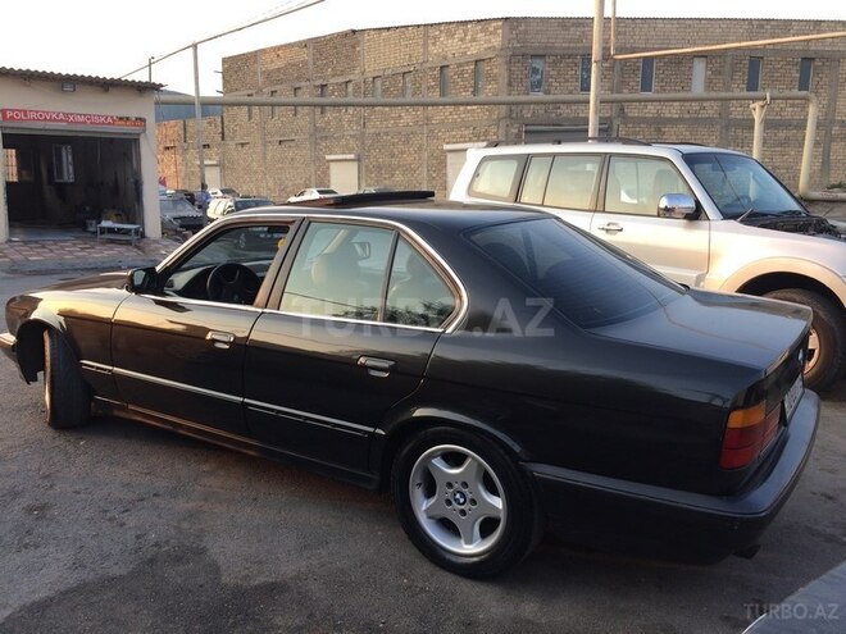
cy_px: 317
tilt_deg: -9.5
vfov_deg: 48.2
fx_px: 709
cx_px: 423
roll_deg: -0.8
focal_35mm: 29
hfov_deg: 61.7
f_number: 2.2
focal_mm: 4.15
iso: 32
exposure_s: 1/129
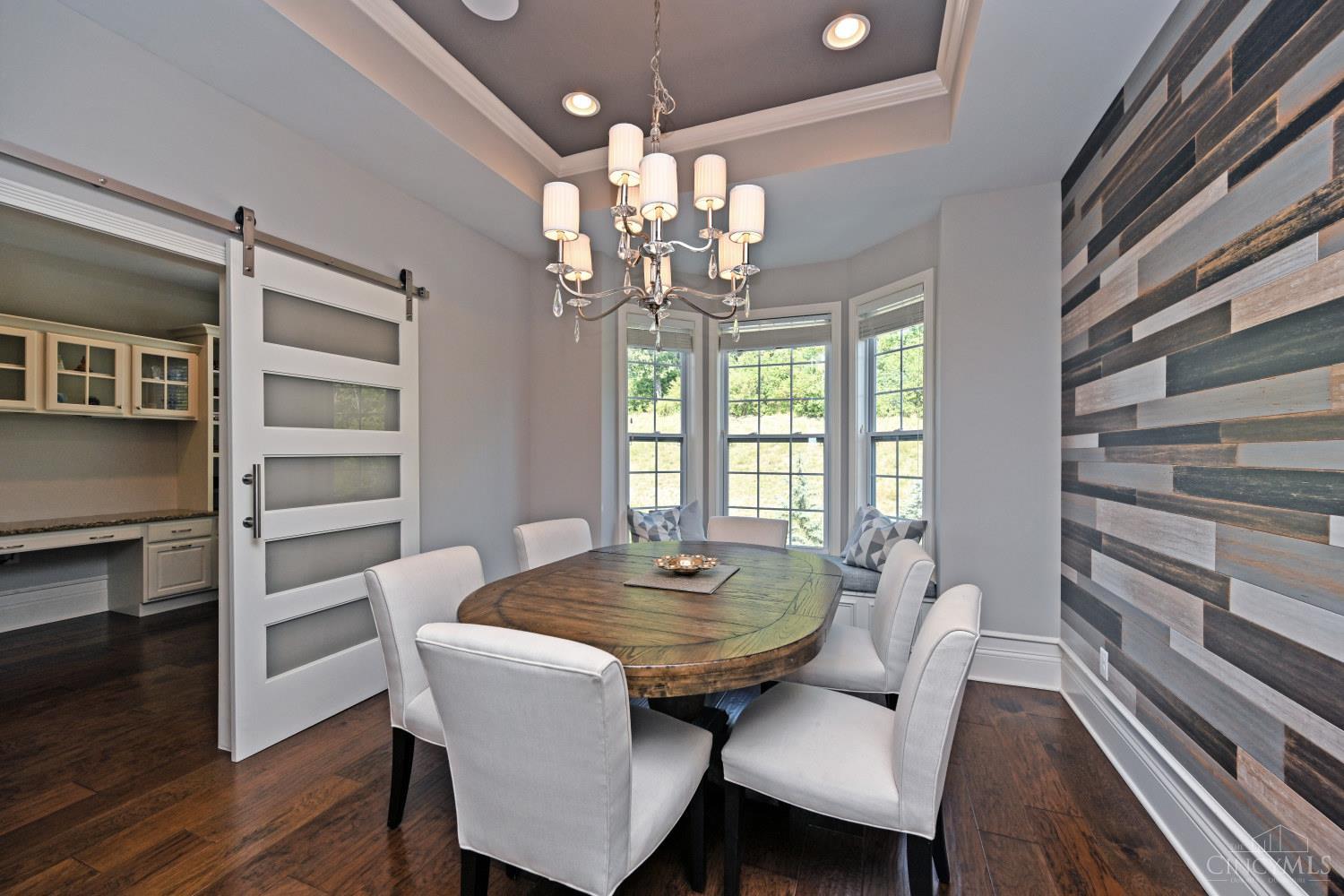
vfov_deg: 81.2
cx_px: 672
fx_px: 523
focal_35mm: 14
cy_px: 448
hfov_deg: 104.3
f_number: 5.6
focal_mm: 14
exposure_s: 1/125
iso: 160
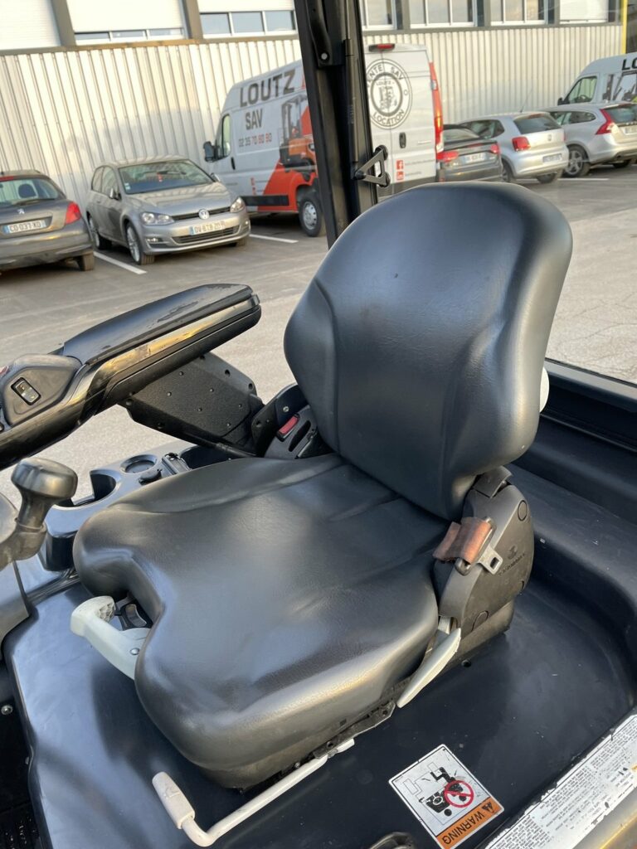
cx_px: 318
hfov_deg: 53.1
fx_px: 638
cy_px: 424
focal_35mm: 26
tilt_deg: -19.8
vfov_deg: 67.3
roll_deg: +3.6
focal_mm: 5.1
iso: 125
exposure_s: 1/121
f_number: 1.6
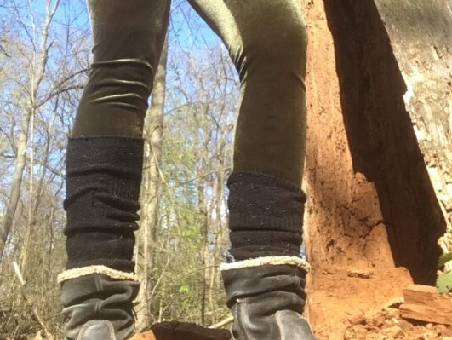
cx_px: 228
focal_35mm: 42
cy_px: 51
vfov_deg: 33.1
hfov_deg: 44.8
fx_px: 549
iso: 50
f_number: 2.4
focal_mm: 2.15
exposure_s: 1/354
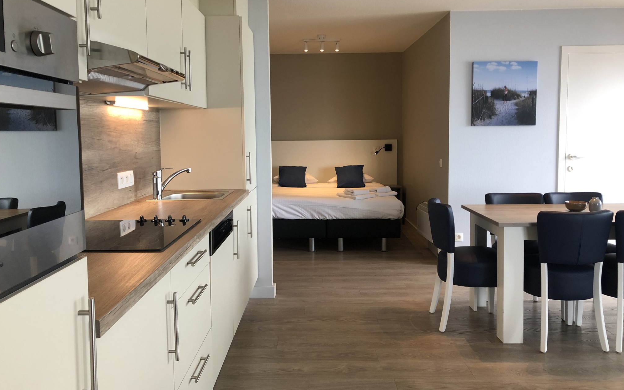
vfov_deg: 41.7
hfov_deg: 62.9
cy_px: 163
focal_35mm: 30
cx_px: 312
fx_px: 510
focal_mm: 3.99
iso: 32
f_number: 1.8
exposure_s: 1/50
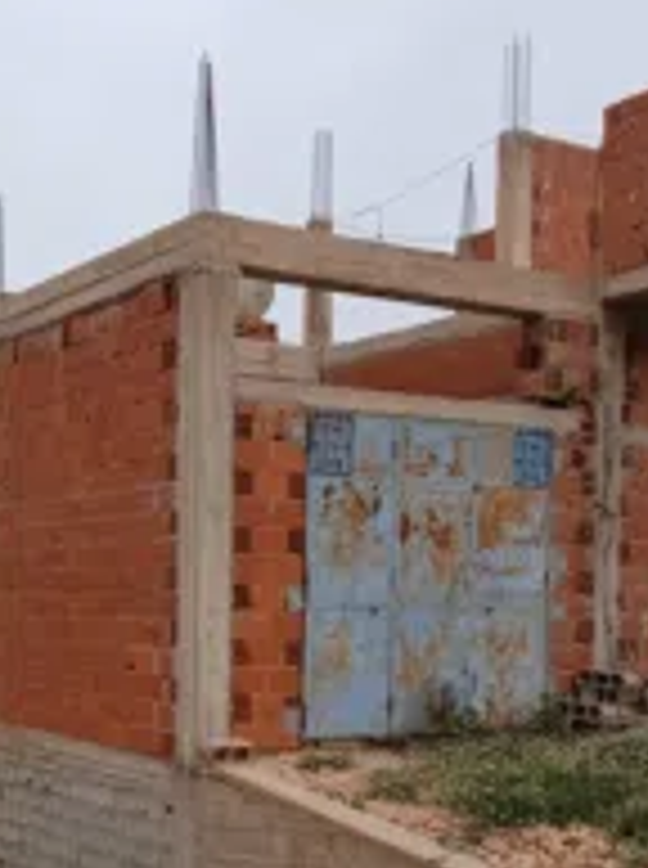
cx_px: 198
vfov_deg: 35.0
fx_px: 1352
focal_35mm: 54
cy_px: 621
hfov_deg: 26.7
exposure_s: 1/524
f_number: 1.8
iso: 20
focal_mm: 3.98
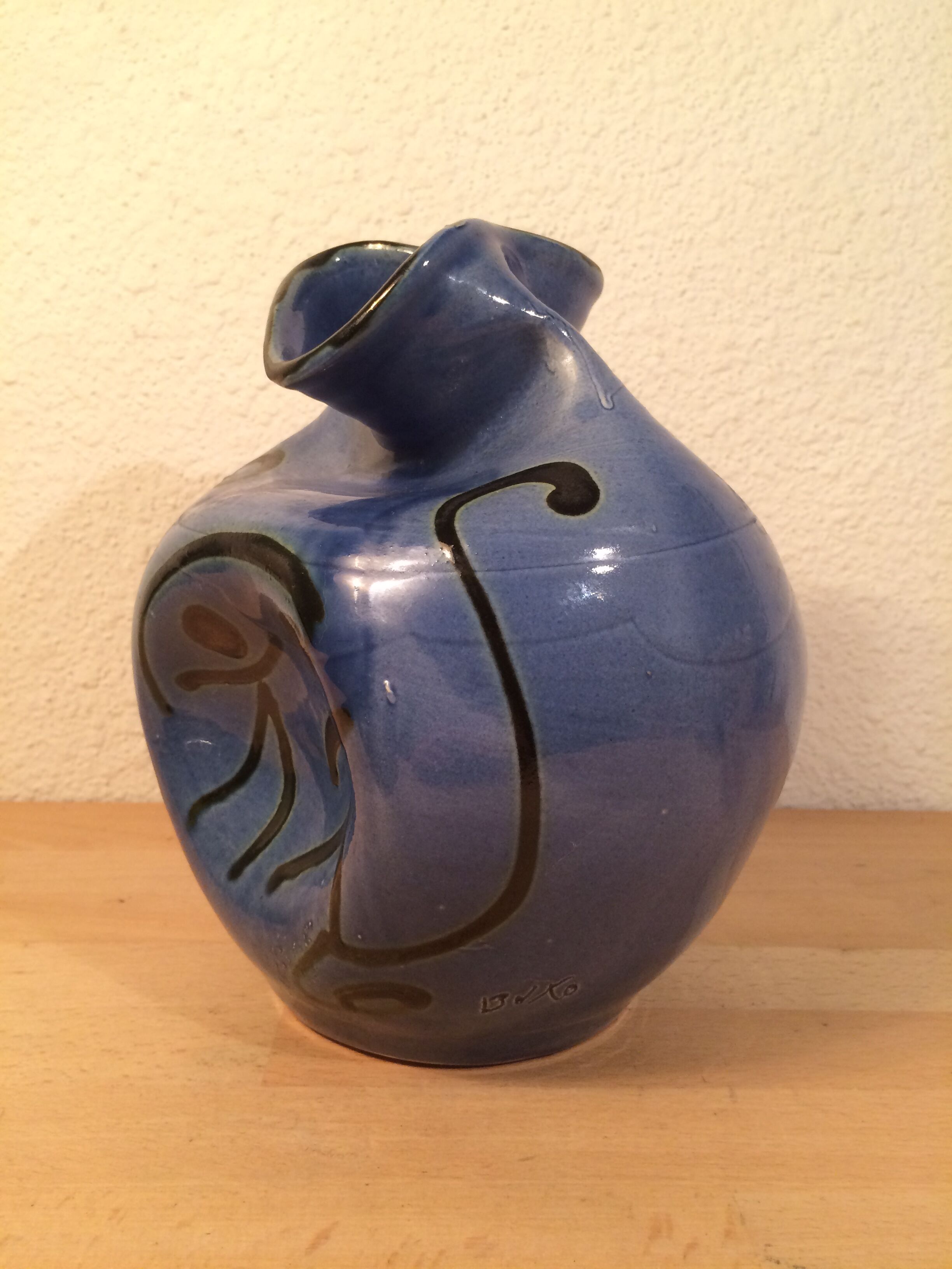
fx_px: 1063
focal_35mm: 29
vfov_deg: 61.7
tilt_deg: -10.6
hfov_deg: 48.2
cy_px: 634
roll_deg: +0.1
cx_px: 476
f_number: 2.2
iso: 80
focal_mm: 4.15
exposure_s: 1/33
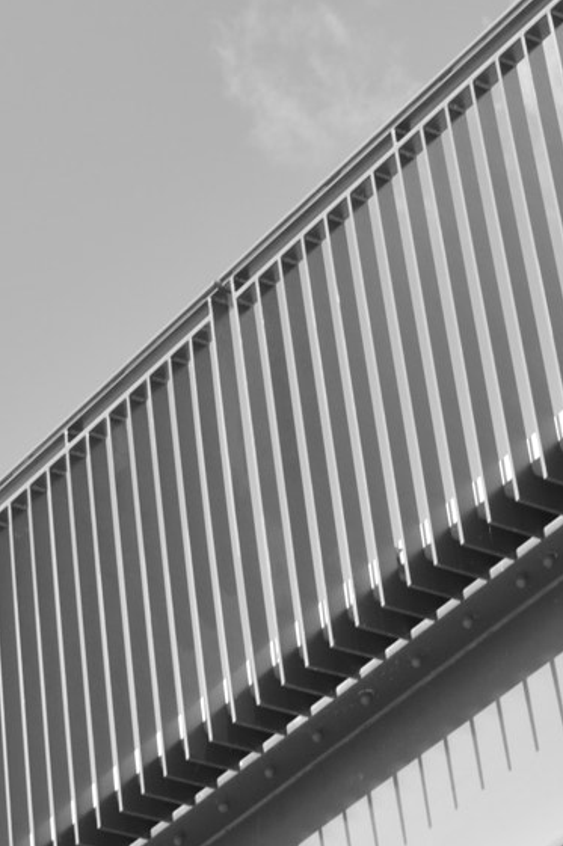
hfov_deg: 10.0
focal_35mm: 137
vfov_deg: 14.8
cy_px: 89
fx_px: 3220
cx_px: 222
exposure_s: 1/80
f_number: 14
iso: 200
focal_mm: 32
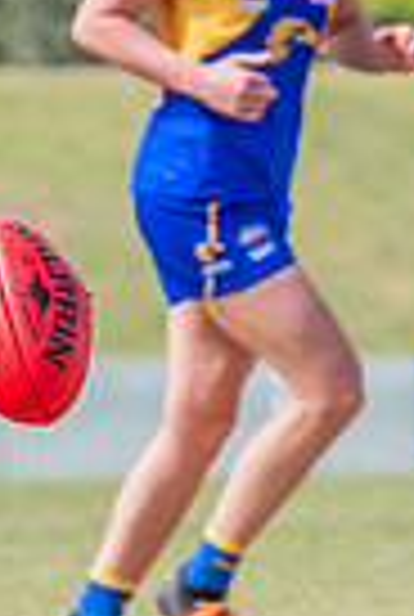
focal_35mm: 1185
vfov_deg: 1.7
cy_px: 50
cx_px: -297
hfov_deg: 1.2
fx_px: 20337
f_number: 9
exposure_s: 1/1250
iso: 800
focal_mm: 240
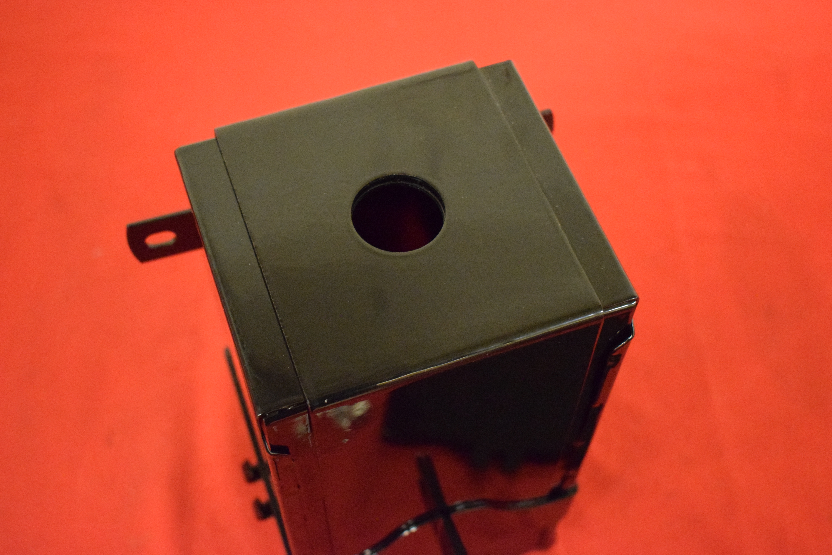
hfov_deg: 41.1
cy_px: 278
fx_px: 1110
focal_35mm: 48
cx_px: 416
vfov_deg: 28.1
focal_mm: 32
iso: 8000
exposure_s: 1/60
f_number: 5
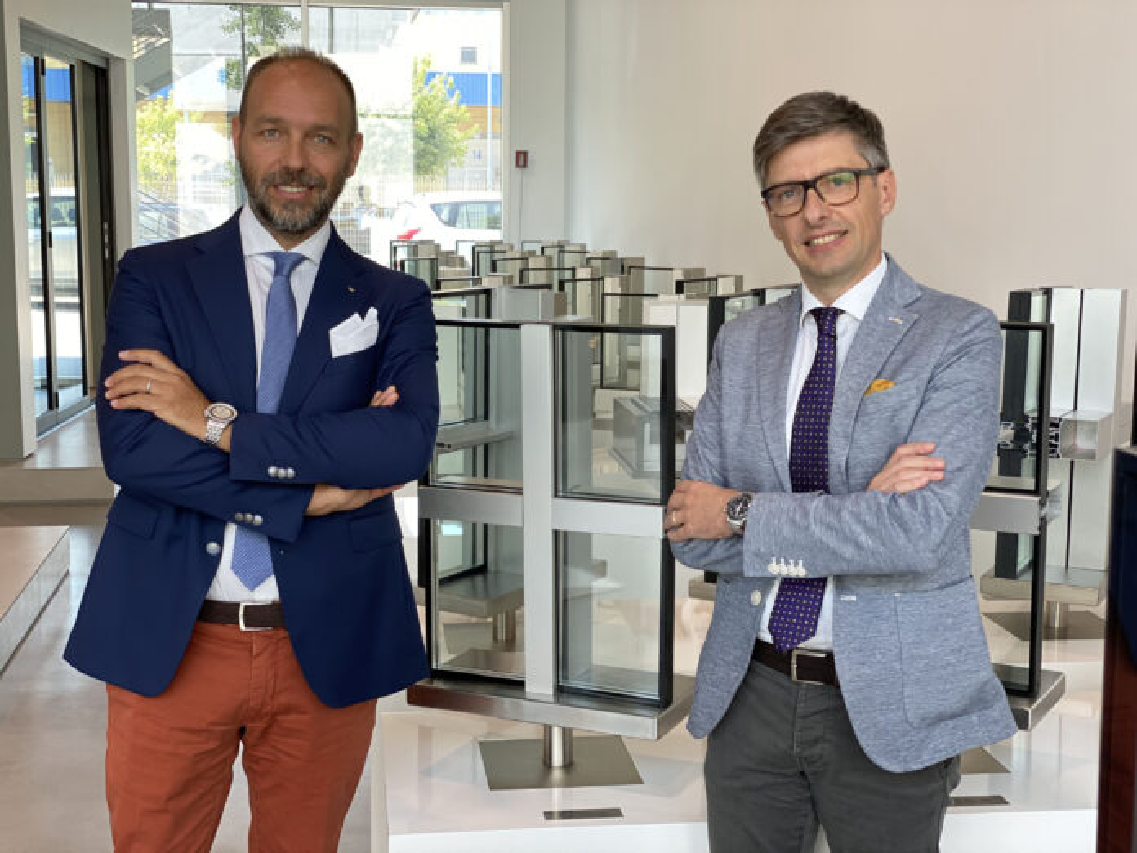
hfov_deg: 36.8
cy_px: 426
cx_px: 568
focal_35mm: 52
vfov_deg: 28.0
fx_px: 1708
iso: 80
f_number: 2
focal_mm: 6
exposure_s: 1/100
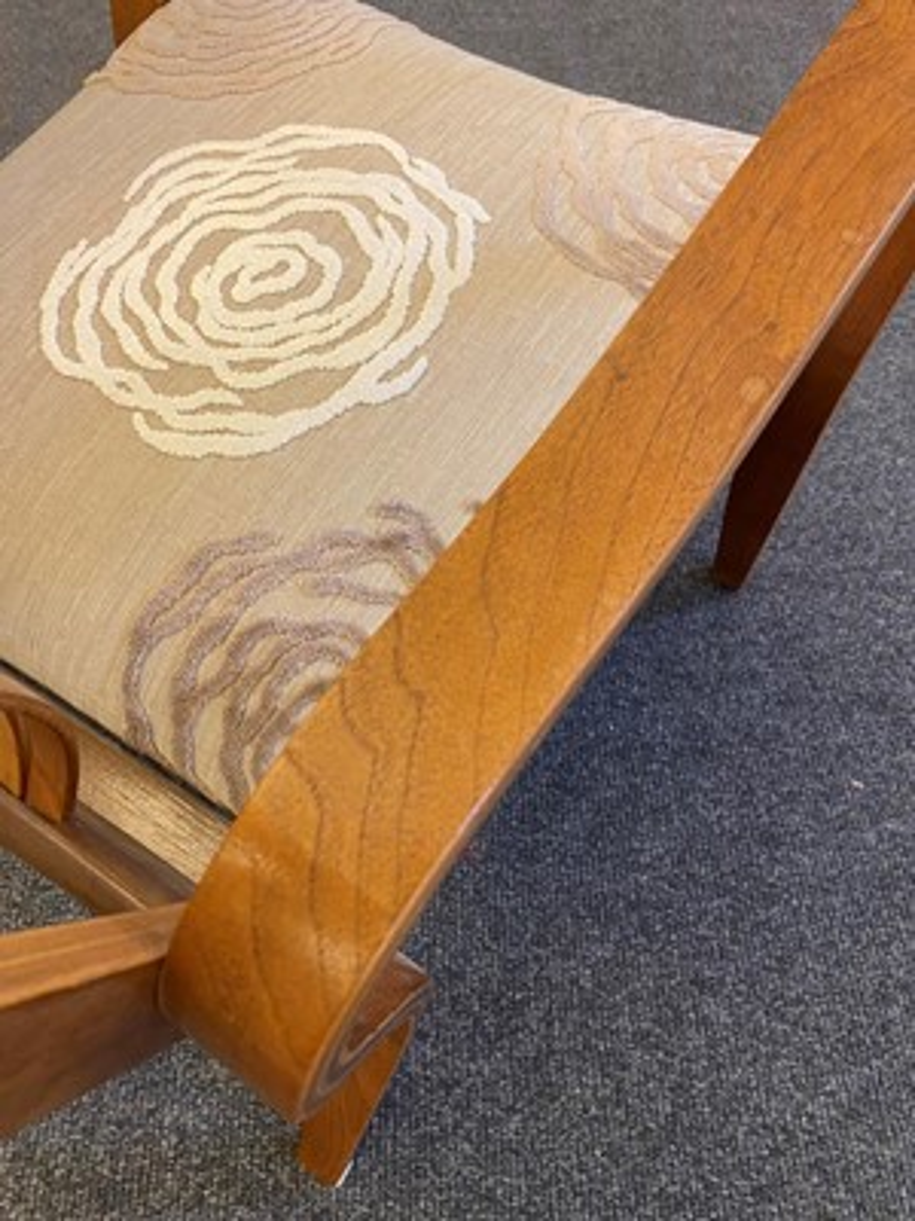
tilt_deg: -59.4
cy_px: 610
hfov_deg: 53.1
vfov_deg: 67.3
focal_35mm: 26
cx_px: 458
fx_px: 916
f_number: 1.8
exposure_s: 1/50
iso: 200
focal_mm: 4.25
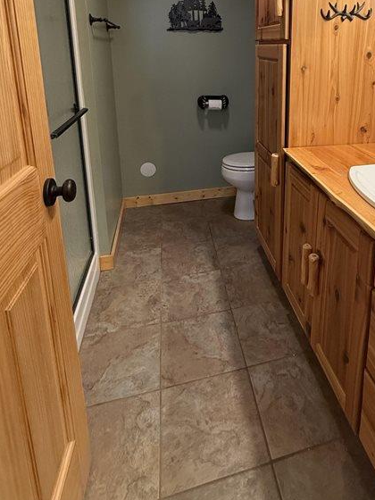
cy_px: 122
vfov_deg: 66.9
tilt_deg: -11.4
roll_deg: -0.8
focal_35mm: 24
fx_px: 347
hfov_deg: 55.1
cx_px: 262
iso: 320
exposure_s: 1/60
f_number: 2.2
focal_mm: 2.22
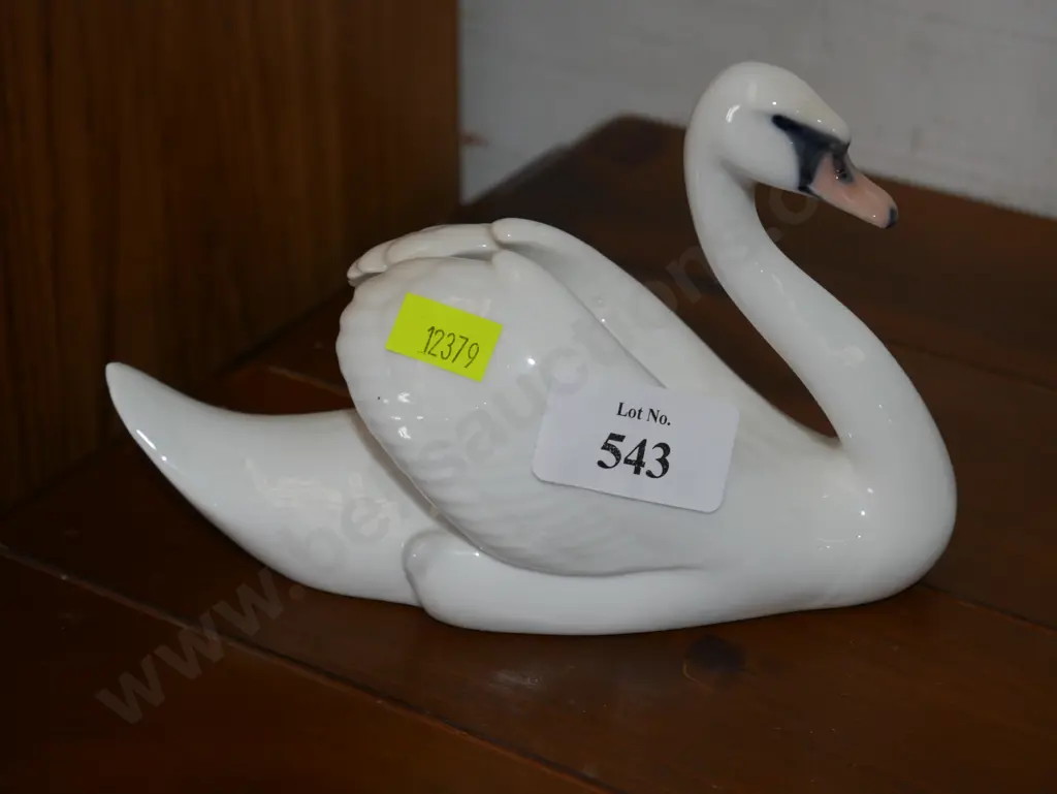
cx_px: 528
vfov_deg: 21.0
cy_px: 397
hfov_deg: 27.8
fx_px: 2138
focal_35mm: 70
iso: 400
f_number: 5.5
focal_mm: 35
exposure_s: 1/80
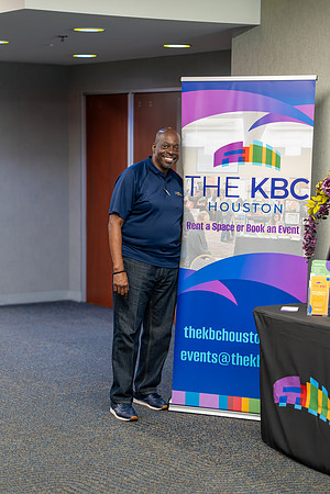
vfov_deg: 23.9
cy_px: 247
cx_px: 165
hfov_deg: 16.1
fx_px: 1169
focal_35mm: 85
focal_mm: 85
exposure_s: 1/160
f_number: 2.2
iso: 2000
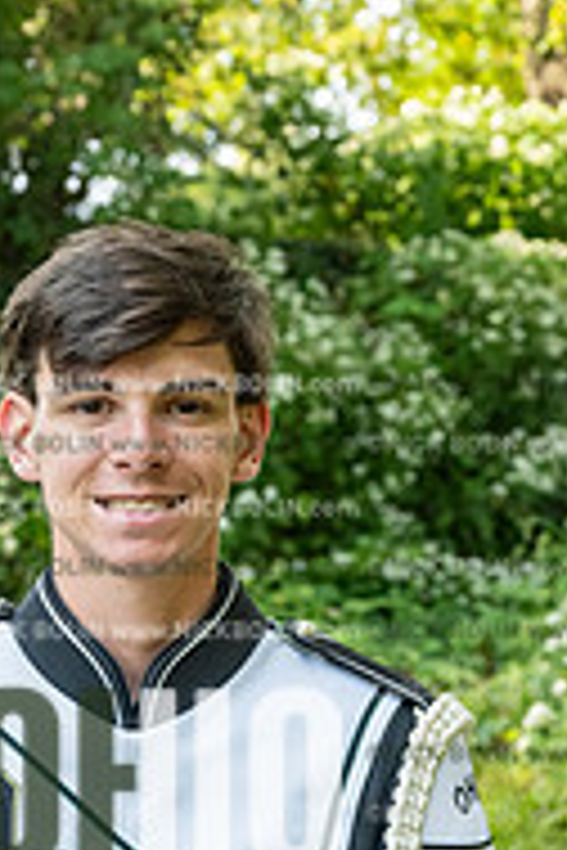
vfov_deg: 16.2
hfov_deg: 11.0
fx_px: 2929
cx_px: 153
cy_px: 814
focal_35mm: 124
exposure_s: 1/800
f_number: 5.6
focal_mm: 52
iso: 1250
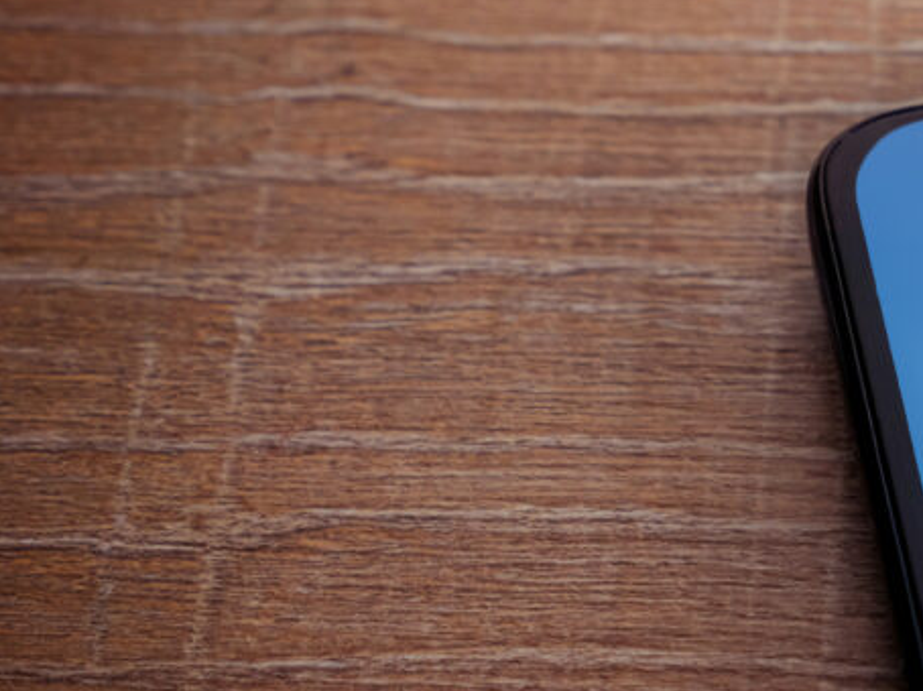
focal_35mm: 158
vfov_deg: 9.4
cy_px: 415
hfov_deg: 12.3
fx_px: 4211
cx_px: 1023
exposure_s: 1/200
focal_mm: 35
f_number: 4
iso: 400
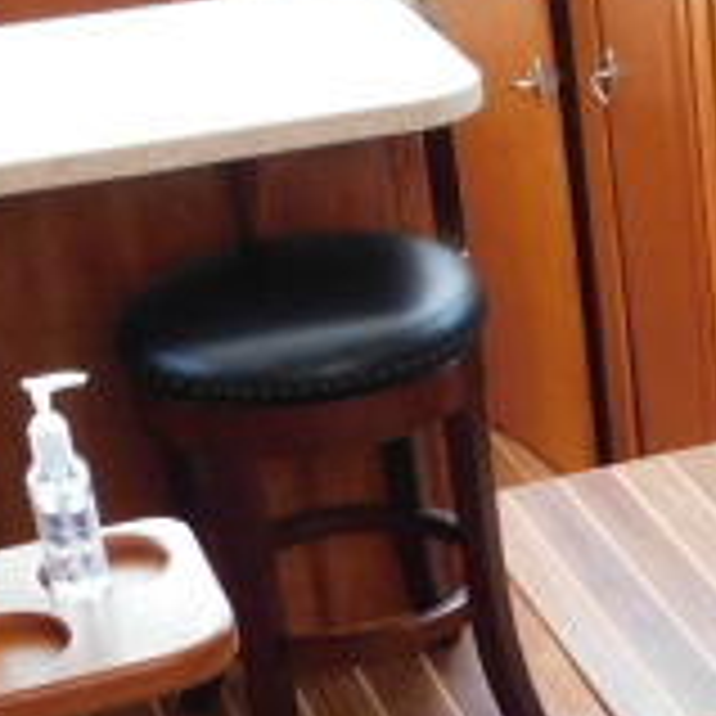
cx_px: 1013
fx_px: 2387
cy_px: 455
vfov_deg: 17.0
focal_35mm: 102
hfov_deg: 15.9
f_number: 3
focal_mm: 4
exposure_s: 1/30
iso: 250
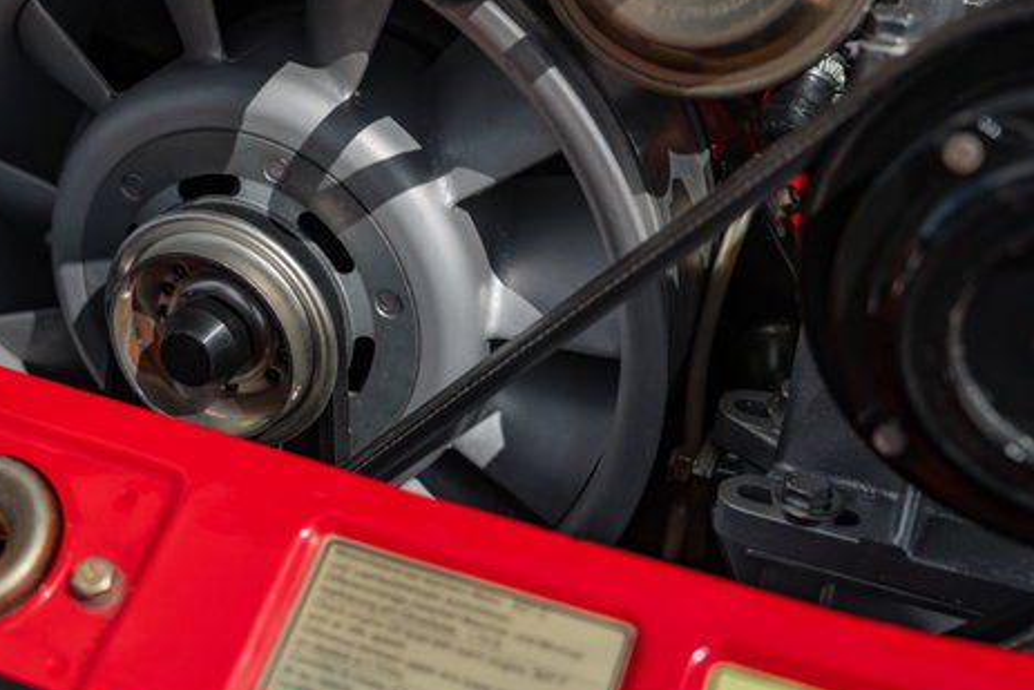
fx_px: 1666
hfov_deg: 34.1
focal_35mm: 58
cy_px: 223
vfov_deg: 23.3
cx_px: 336
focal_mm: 35
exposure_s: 1/1600
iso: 100
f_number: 2.8
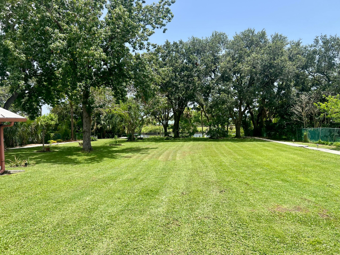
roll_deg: +2.1
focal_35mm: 26
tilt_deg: +0.1
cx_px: 170
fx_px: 255
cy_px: 128
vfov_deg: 53.1
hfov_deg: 67.3
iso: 50
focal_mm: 5.7
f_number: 1.5
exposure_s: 1/2299
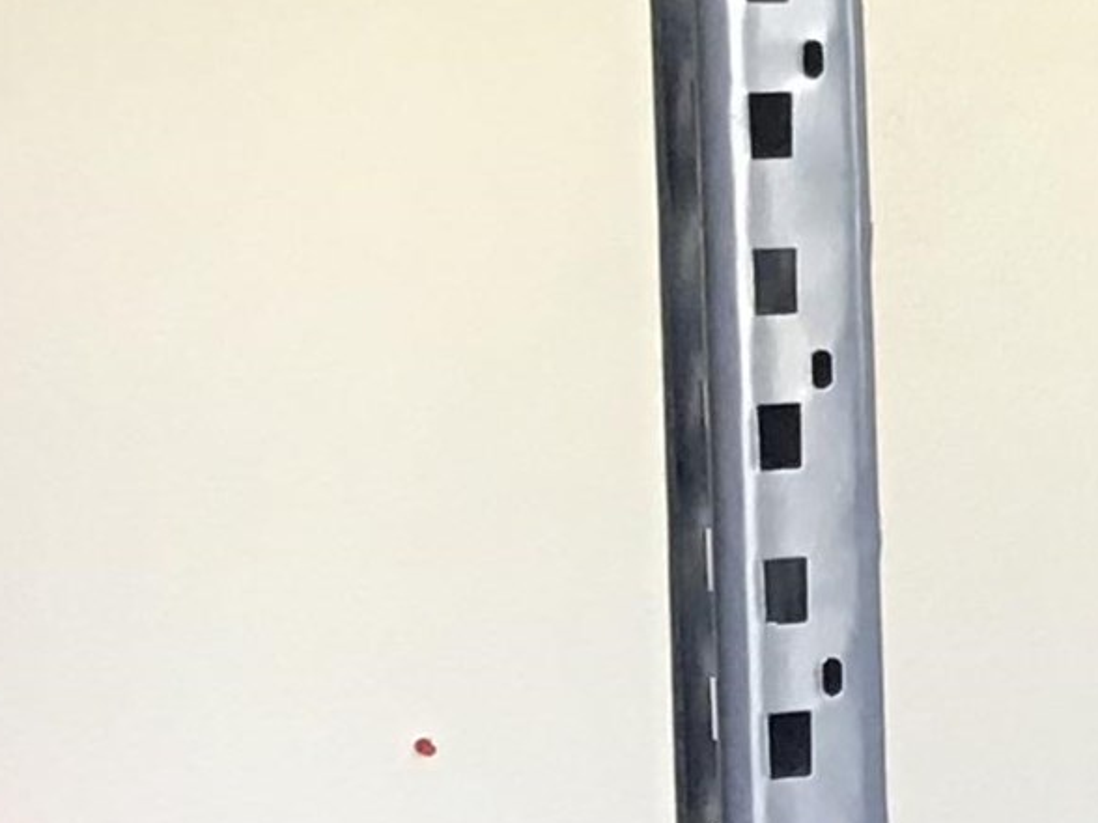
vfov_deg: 9.1
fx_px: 5139
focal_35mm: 162
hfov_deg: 10.5
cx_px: 2633
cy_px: 190
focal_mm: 3.3
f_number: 2.4
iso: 32
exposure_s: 1/30
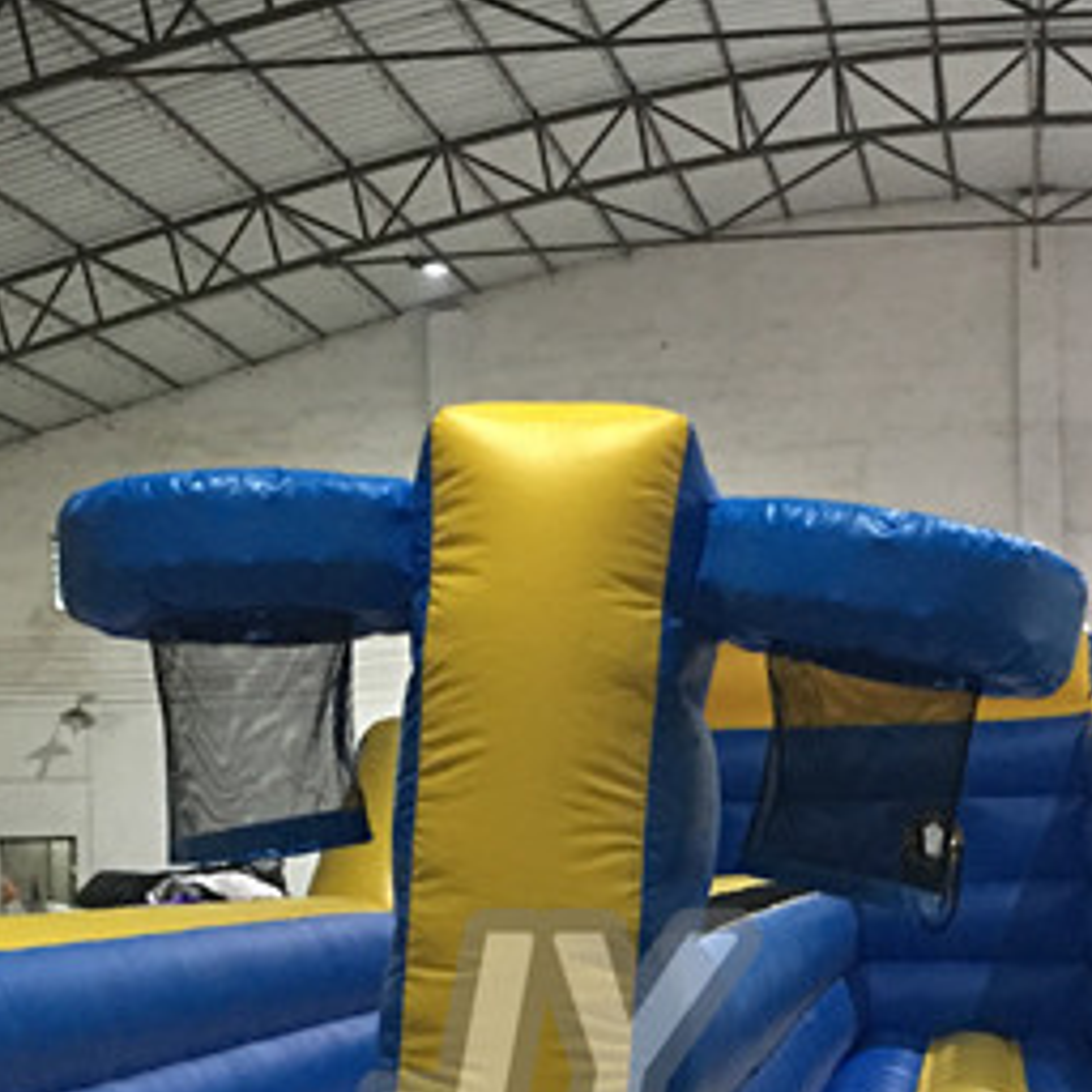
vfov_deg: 22.6
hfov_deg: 23.1
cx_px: 589
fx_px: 2677
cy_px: 947
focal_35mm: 75
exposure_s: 1/8
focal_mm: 4.15
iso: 160
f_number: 2.2
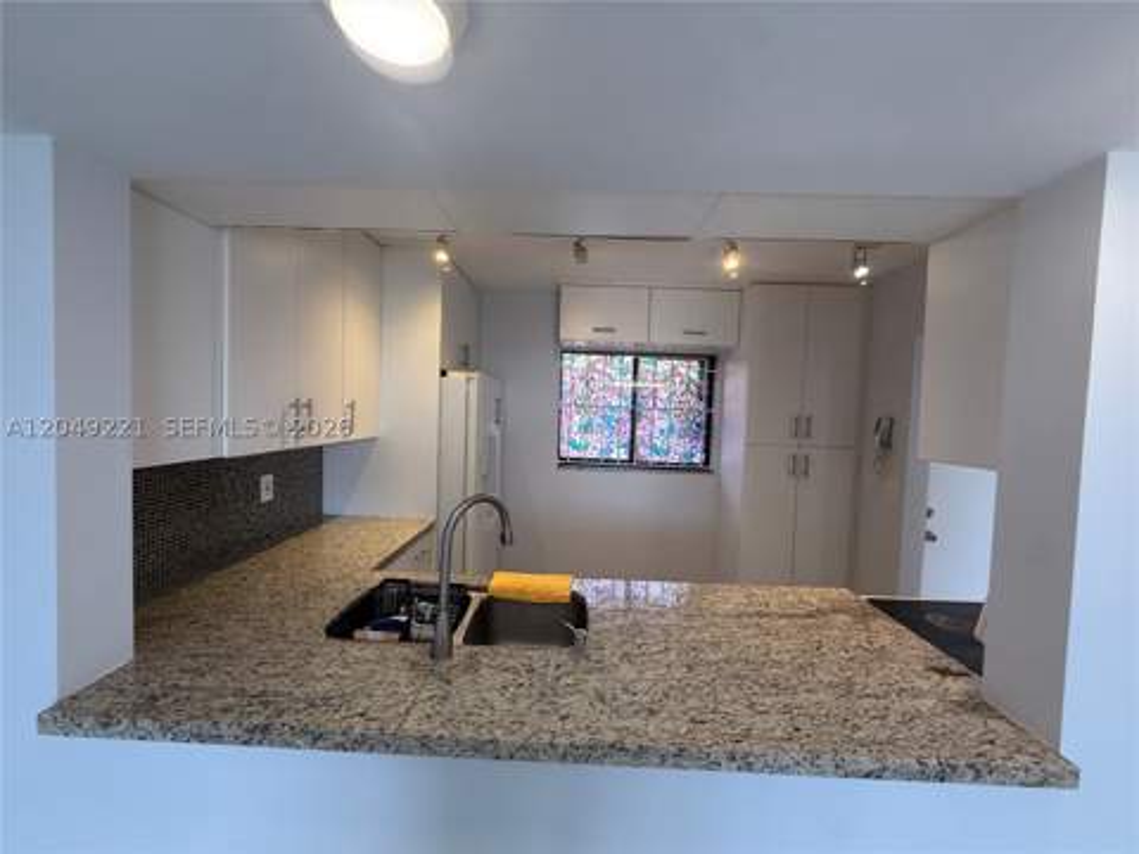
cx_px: 570
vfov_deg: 85.7
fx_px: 461
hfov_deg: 102.1
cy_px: 427
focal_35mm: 14
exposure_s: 1/120
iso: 250
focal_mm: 2.22
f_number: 2.2
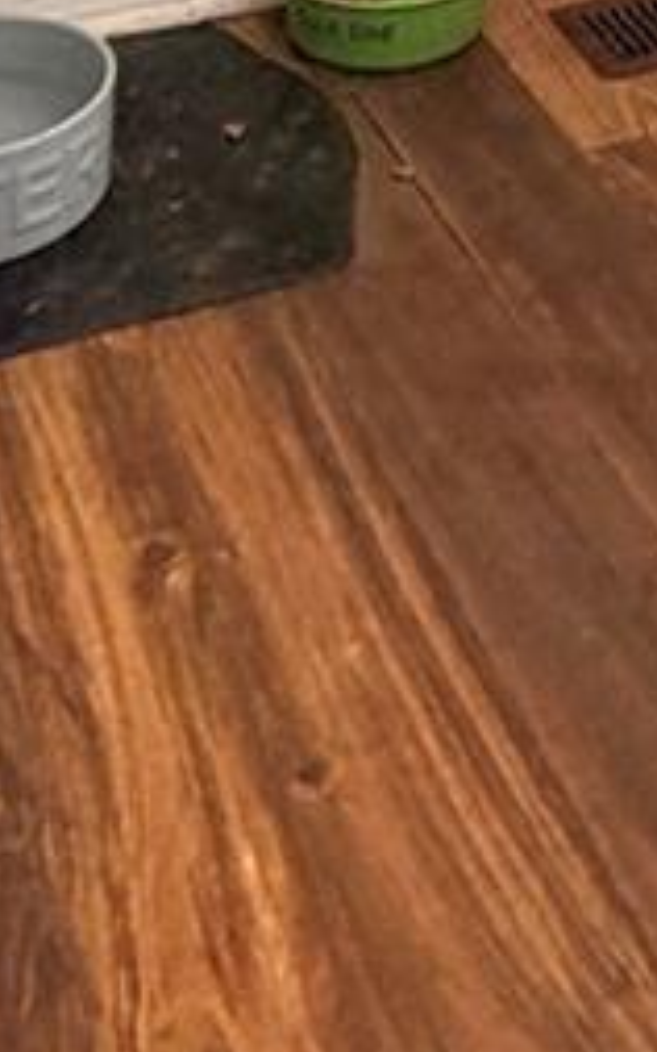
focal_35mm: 90
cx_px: 948
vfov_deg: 17.1
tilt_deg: -4.0
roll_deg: -1.9
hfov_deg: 13.7
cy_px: -1040
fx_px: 2580
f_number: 2.2
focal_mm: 2.22
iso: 320
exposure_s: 1/102
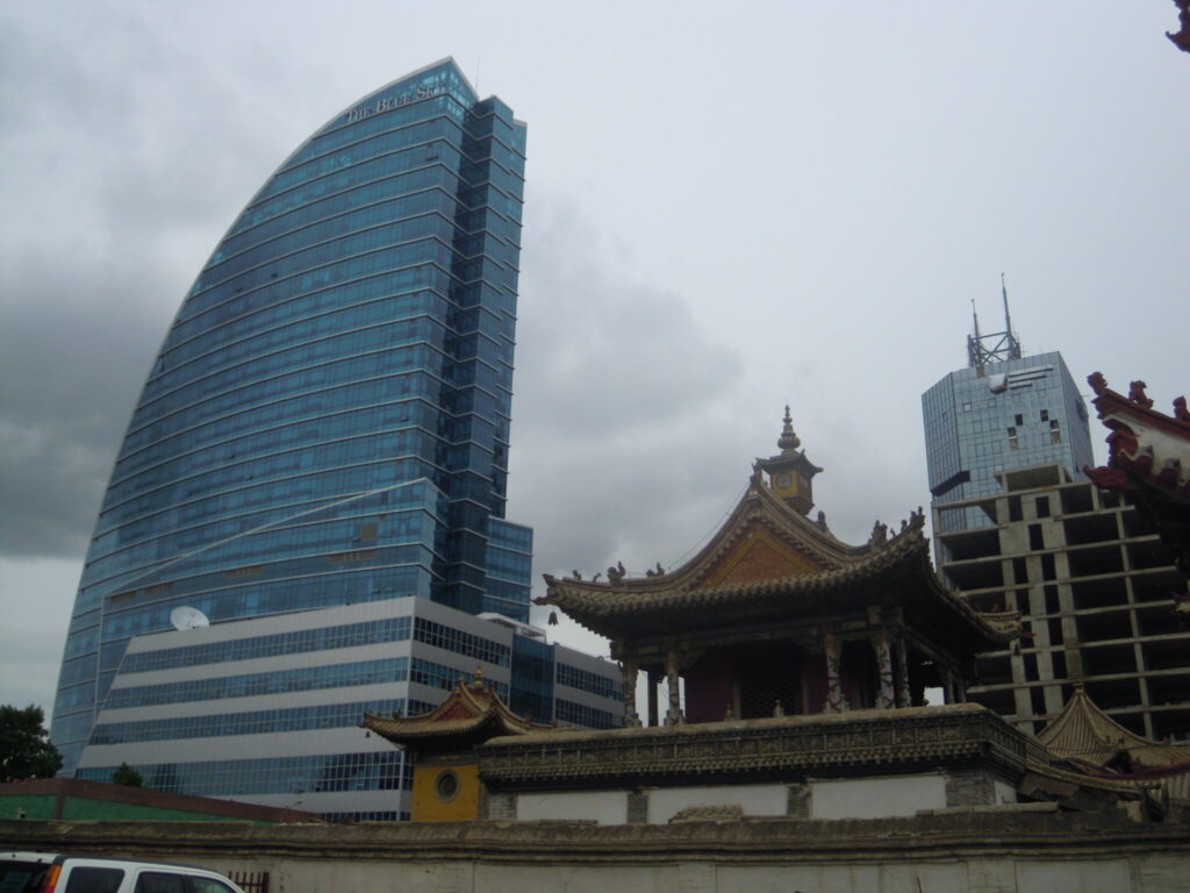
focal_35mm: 36
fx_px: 1238
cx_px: 595
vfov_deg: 39.7
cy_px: 446
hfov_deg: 51.4
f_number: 8.5
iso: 100
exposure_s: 1/250
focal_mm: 6.4
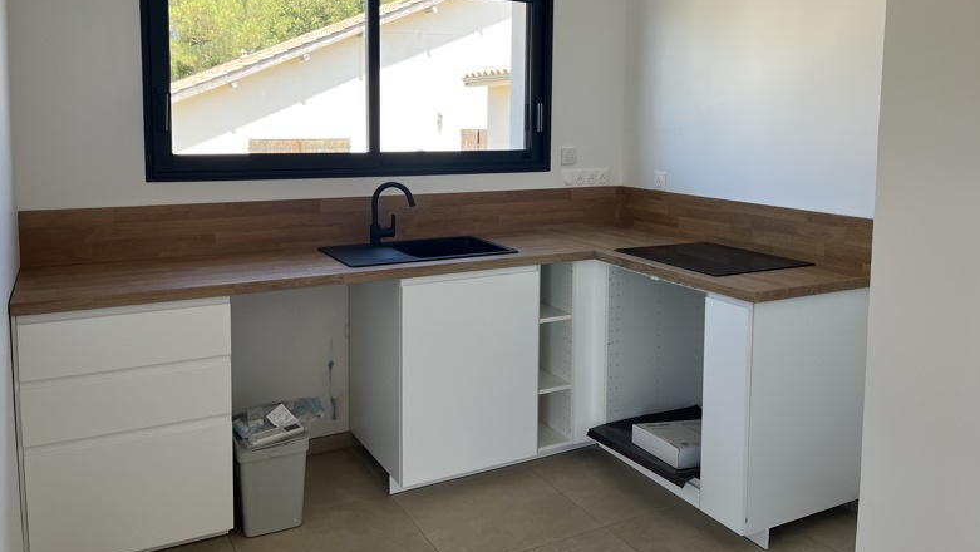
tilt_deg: -4.9
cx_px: 493
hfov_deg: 66.0
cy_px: 181
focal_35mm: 29
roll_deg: -0.3
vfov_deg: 39.7
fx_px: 754
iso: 40
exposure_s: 1/257
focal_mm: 5.1
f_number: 1.6
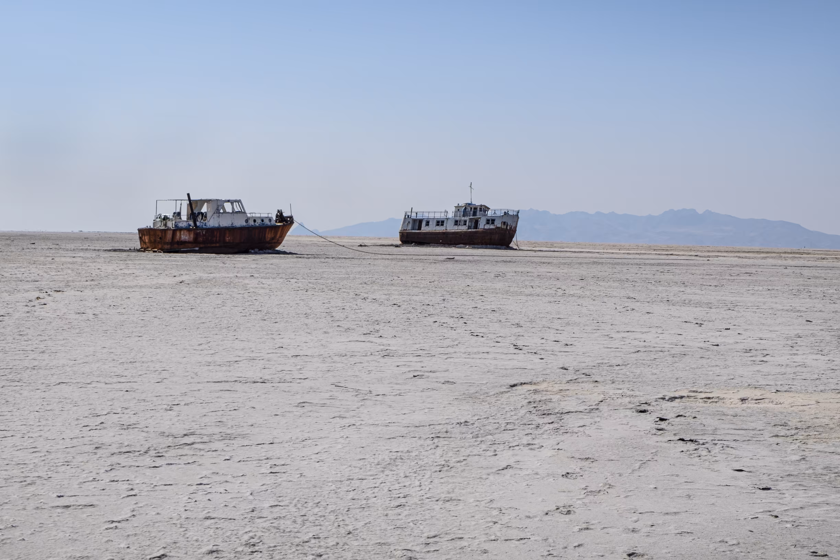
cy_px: 280
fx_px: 1353
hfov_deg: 34.5
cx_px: 420
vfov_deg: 23.4
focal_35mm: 58
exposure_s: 1/240
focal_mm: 38.7
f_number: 14
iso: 200
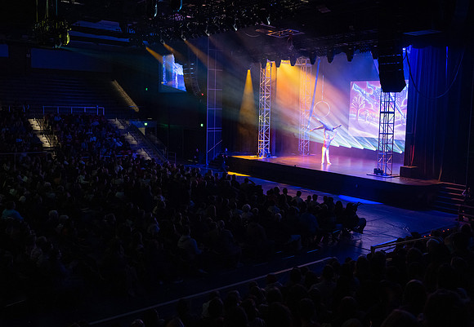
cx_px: 263
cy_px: 152
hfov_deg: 56.7
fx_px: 438
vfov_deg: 41.0
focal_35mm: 33
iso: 1600
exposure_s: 1/40
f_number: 4
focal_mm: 30
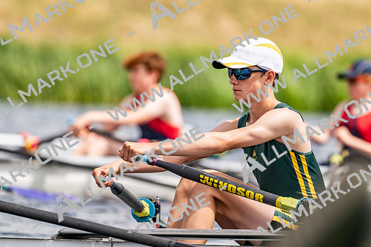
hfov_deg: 3.4
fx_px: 6180
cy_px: 124
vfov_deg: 2.3
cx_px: 186
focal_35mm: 600
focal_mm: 400
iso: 250
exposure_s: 1/2500
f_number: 4.5
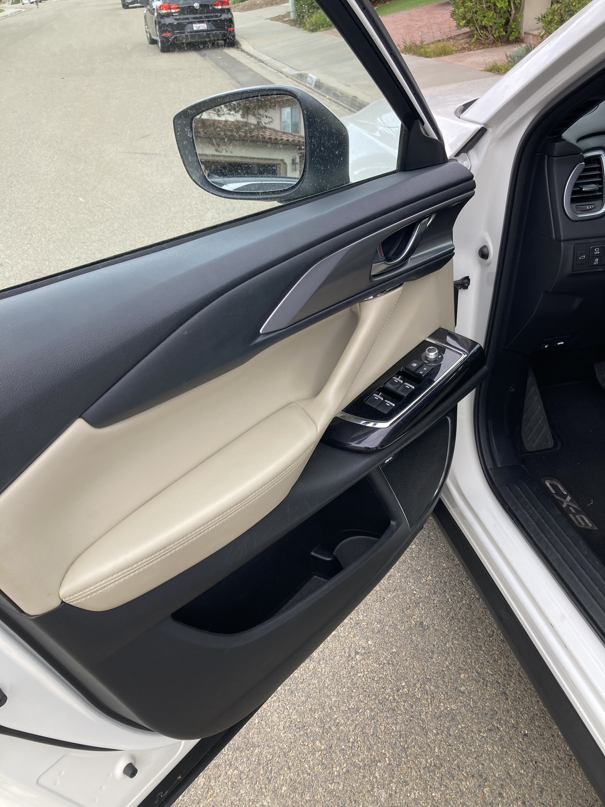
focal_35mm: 28
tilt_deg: -31.8
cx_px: 302
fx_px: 652
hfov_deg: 49.7
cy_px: 404
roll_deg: +7.0
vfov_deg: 63.4
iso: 25
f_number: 1.8
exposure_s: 1/121
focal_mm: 3.99
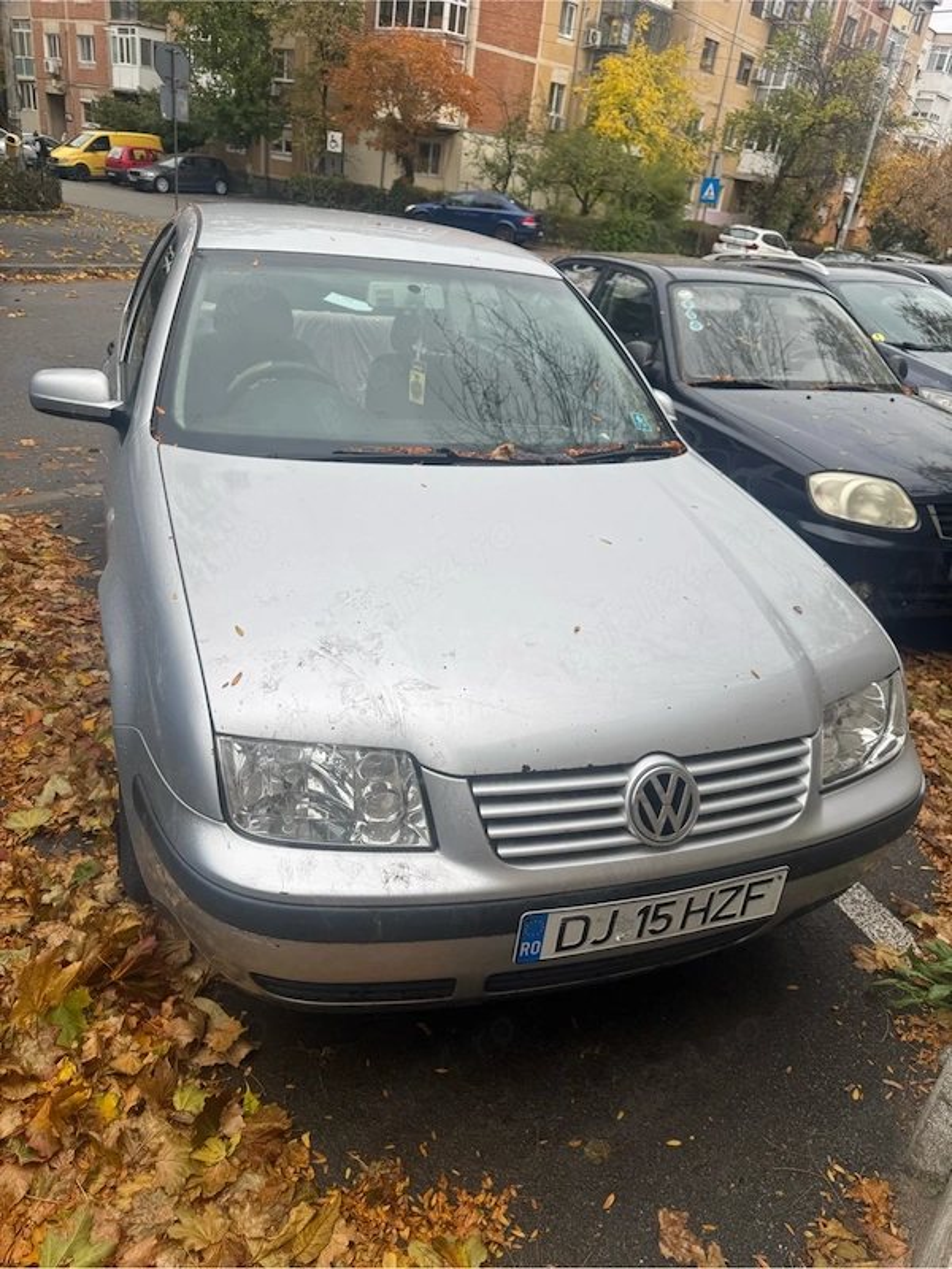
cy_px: 634
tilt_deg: -27.0
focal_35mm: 24
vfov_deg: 71.6
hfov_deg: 56.8
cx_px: 476
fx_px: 880
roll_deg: -8.0
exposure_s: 1/938
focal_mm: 6.76
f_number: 1.78
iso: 80
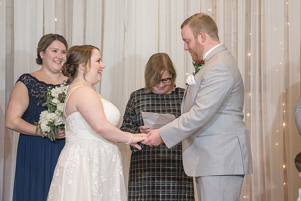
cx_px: 163
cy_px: 96
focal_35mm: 170
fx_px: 1425
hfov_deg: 12.1
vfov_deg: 8.1
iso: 2000
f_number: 4
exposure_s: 1/200
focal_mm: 152
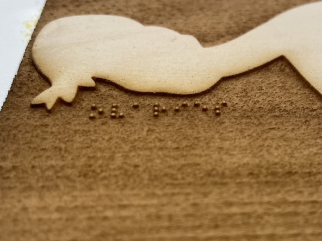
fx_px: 419
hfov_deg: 40.8
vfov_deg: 31.9
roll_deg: -3.3
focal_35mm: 45
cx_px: 243
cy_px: 163
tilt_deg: -43.1
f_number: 1.6
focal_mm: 4.2
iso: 100
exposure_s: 1/111
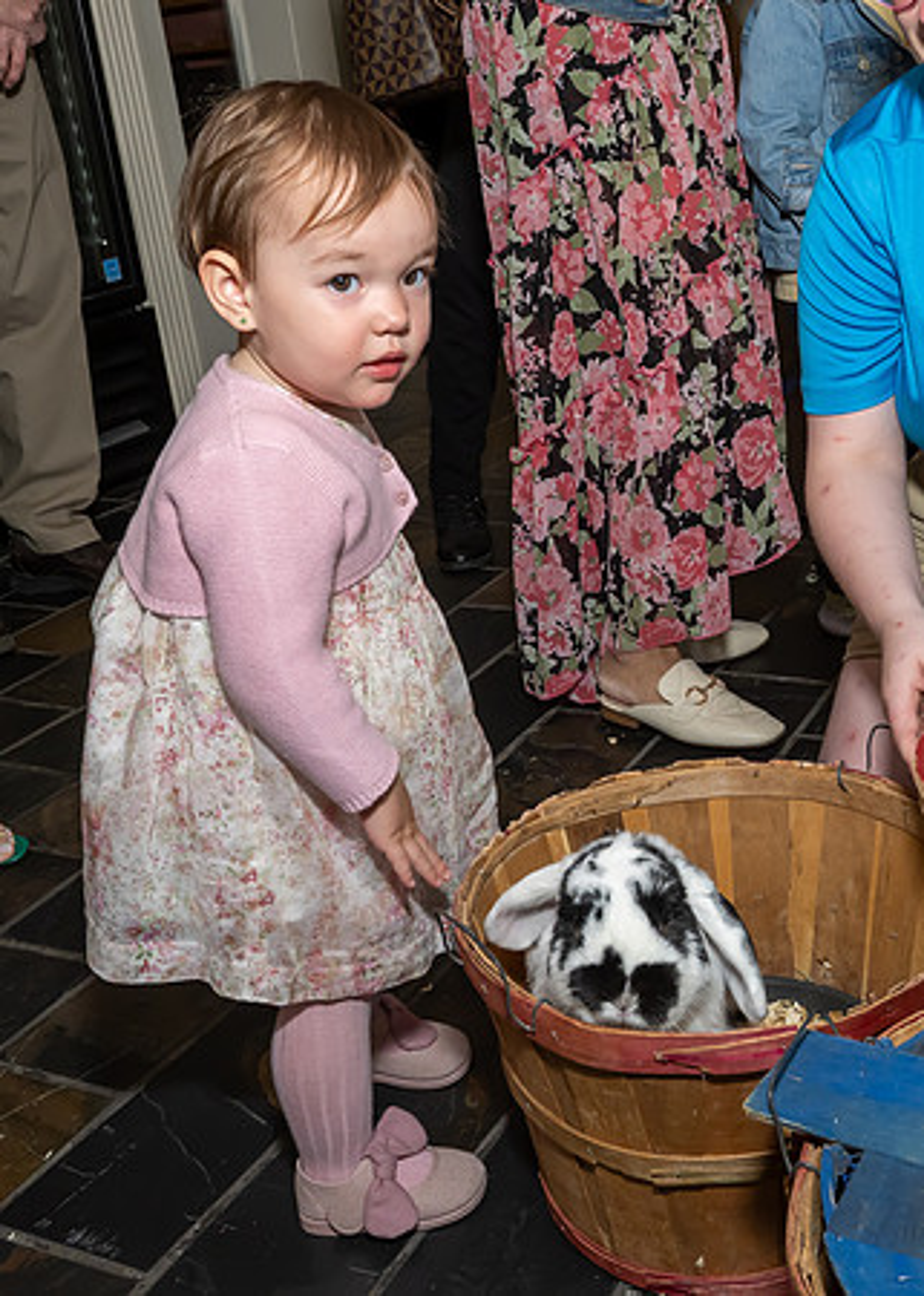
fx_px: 1440
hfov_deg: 35.0
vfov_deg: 48.4
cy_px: 604
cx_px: 661
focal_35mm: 39
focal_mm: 17
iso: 500
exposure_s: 1/250
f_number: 7.1
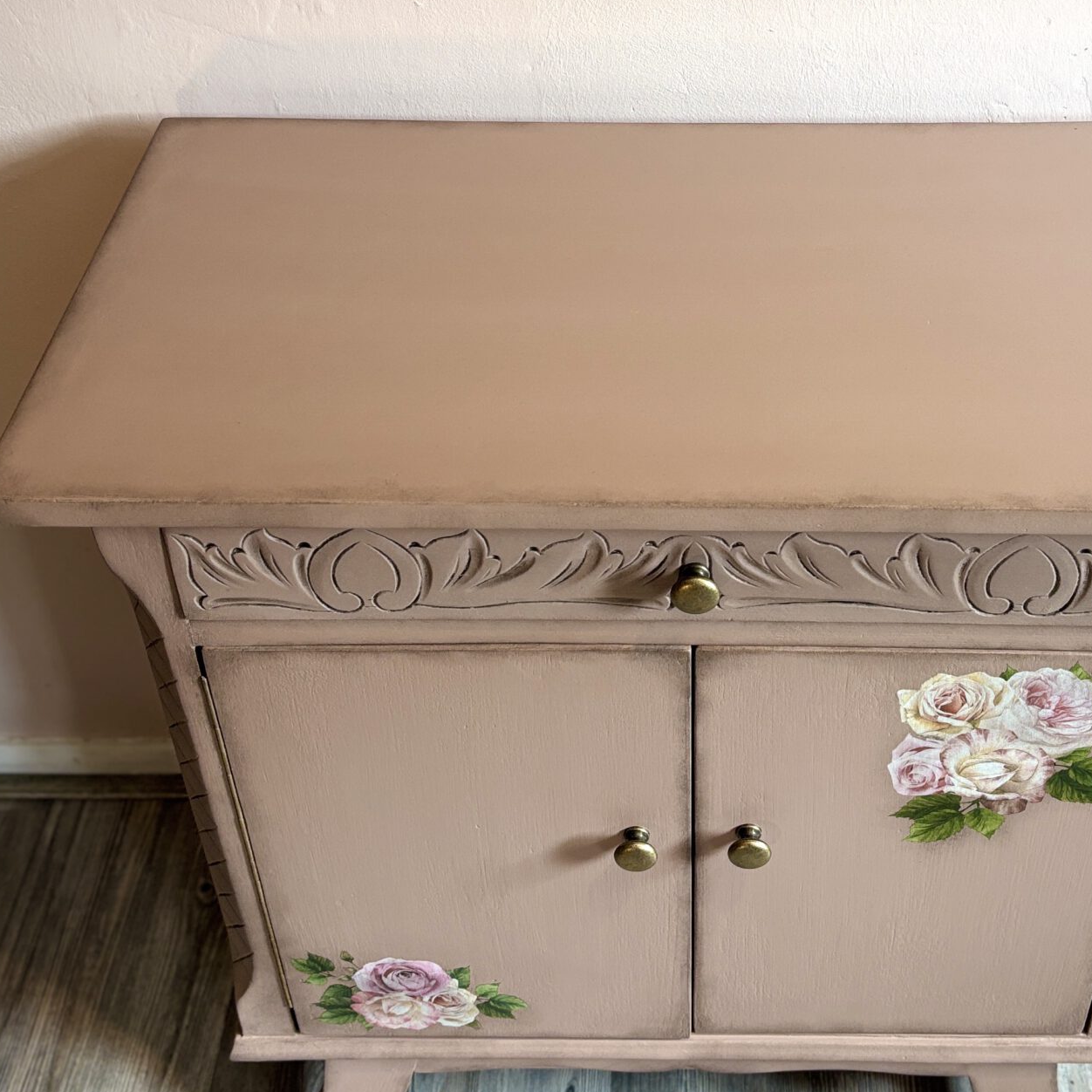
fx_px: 1677
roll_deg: -1.2
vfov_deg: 35.9
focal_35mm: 47
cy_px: 413
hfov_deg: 35.8
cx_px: 686
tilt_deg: -38.5
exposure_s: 1/50
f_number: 1.6
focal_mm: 5.96
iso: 80
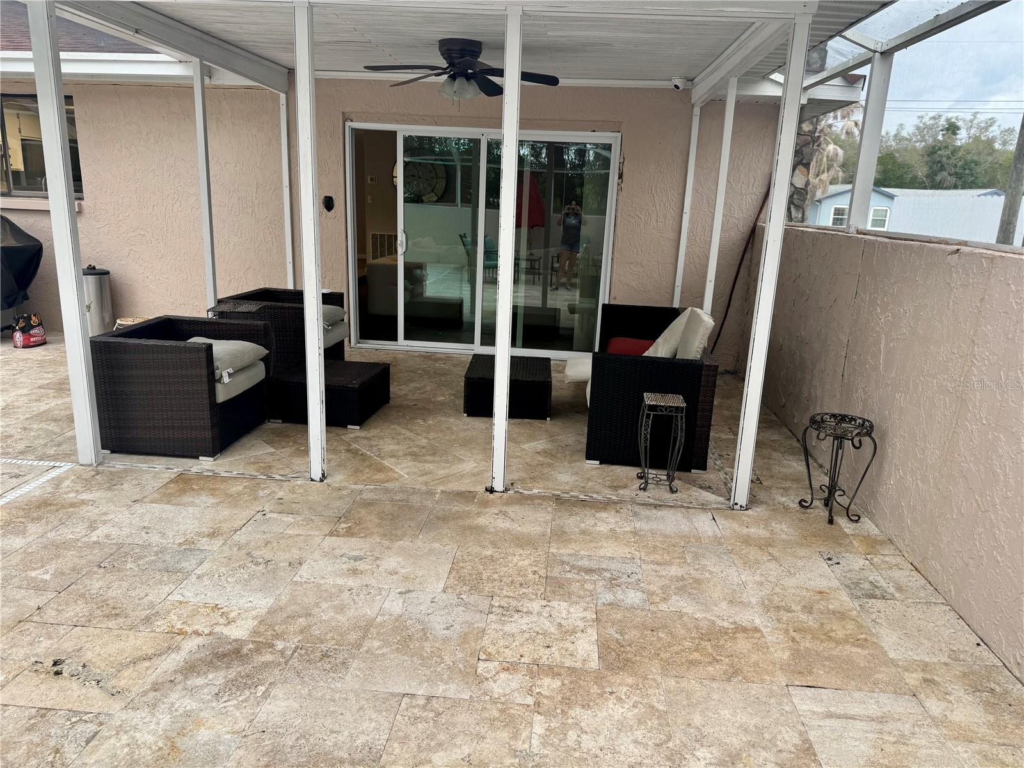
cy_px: 384
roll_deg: -2.2
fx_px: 710
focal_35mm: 24
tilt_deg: -14.4
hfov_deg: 71.6
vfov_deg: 56.8
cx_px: 512
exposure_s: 1/121
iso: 50
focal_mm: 6.76
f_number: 1.78
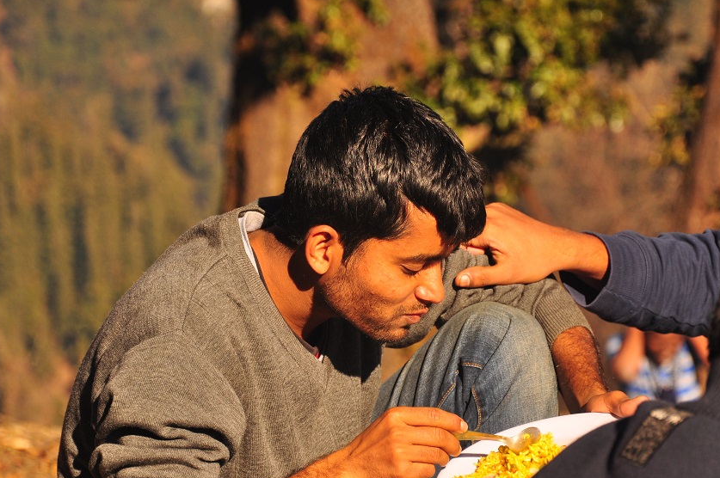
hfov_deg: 10.2
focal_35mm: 202
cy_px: 297
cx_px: 385
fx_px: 4028
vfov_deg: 6.8
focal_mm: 105
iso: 200
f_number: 6.3
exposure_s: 1/800
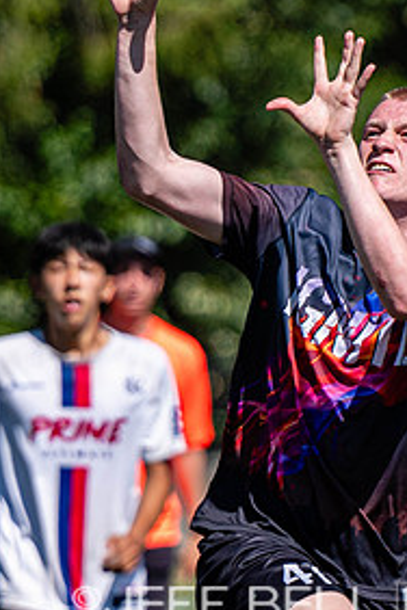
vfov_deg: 2.0
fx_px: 17686
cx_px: 358
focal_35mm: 1043
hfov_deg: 1.3
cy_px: 498
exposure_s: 1/2000
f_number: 3.2
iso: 100
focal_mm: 200
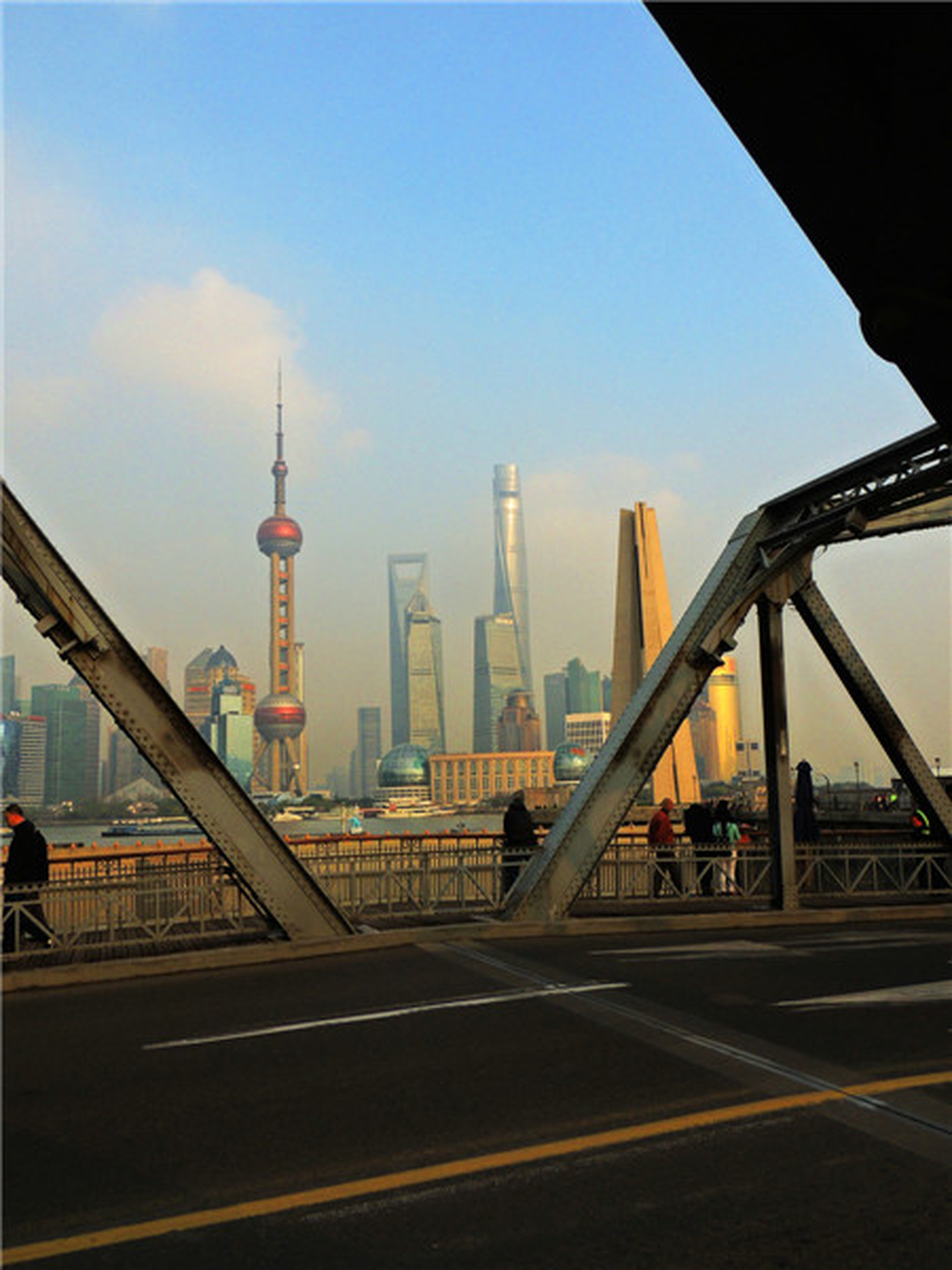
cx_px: 476
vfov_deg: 63.4
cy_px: 635
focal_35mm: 28
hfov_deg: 49.7
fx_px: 1027
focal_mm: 4.9
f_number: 3.8
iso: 100
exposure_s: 1/1000
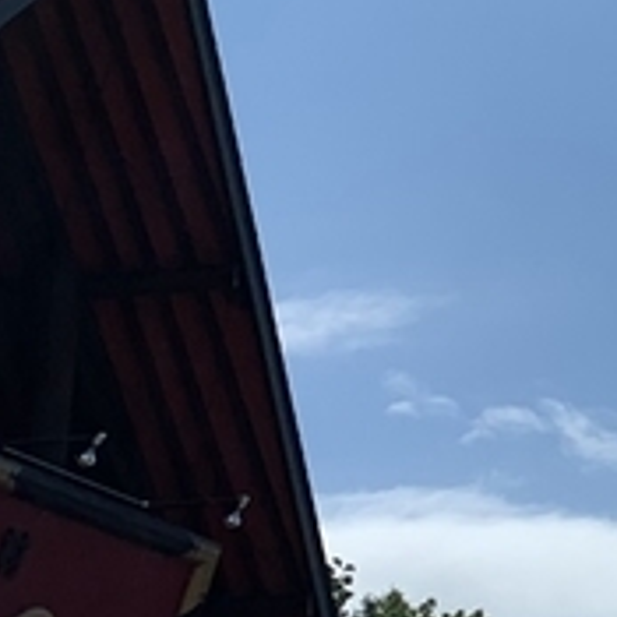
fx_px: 3186
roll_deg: +1.2
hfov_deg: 10.1
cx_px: 1273
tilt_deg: +21.3
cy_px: 63
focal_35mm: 158
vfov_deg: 11.0
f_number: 1.8
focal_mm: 4.25
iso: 25
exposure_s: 1/5714
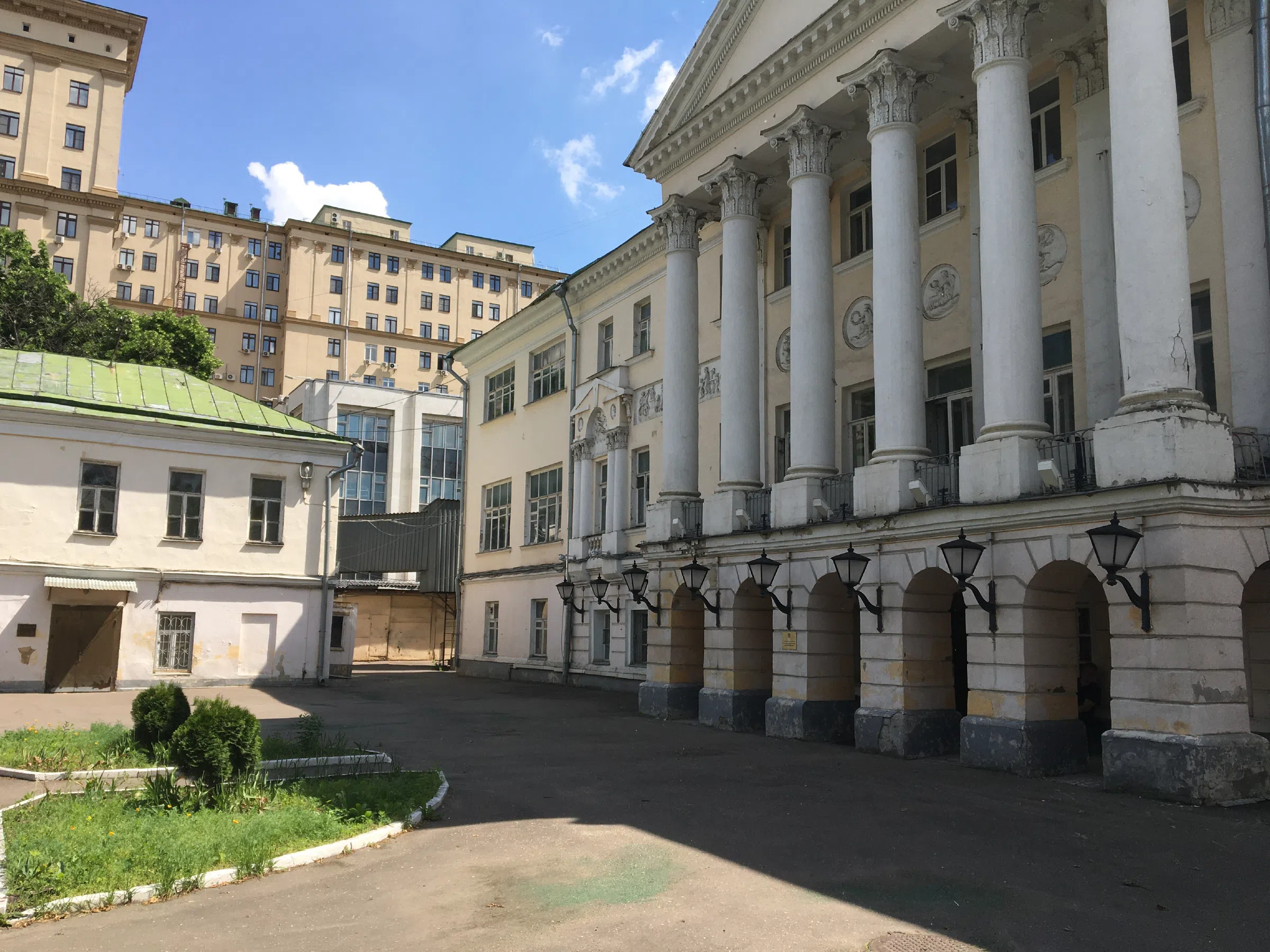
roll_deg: -1.1
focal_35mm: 29
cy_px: 476
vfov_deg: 48.2
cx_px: 635
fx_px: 1064
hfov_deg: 61.7
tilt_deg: +9.9
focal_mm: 4.15
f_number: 2.2
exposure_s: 1/1425
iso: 25
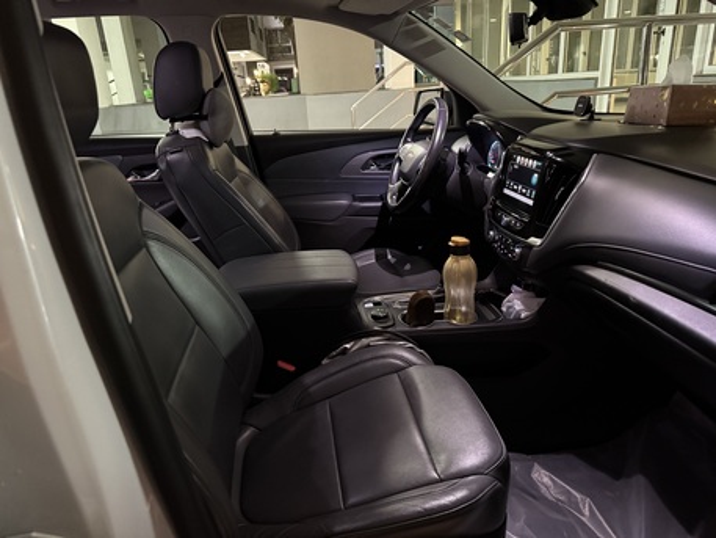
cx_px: 358
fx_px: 497
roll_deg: +4.3
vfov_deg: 56.8
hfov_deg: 71.6
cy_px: 269
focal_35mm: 24
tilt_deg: -19.1
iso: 1250
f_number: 1.78
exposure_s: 1/24
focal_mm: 6.76
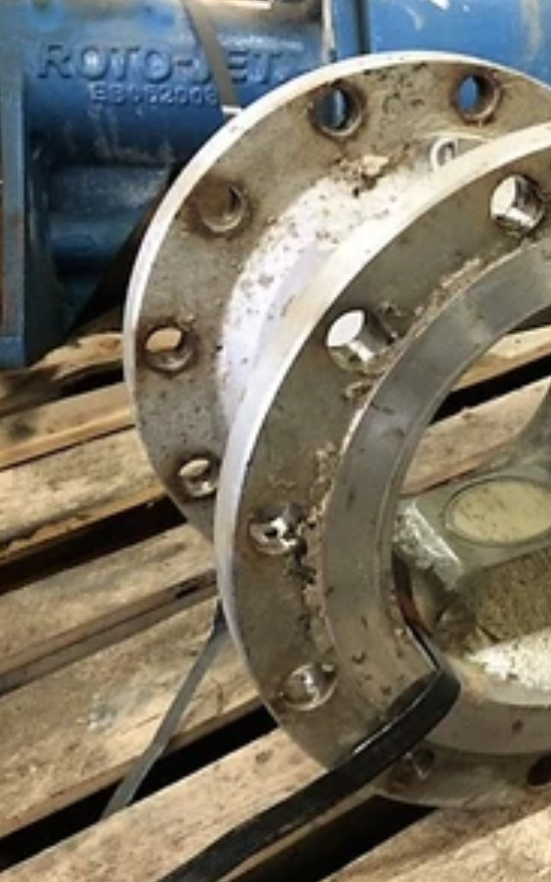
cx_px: 581
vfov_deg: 47.2
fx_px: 1010
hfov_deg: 28.2
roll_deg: +4.9
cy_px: 446
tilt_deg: -31.3
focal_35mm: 42
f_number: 2.2
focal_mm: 4.15
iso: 250
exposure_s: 1/17
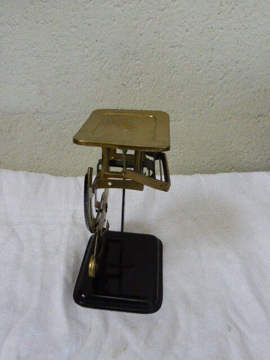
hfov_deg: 45.4
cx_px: 135
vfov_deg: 58.4
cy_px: 180
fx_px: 322
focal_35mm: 31
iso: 1250
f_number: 3.6
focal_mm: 5.4
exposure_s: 1/250
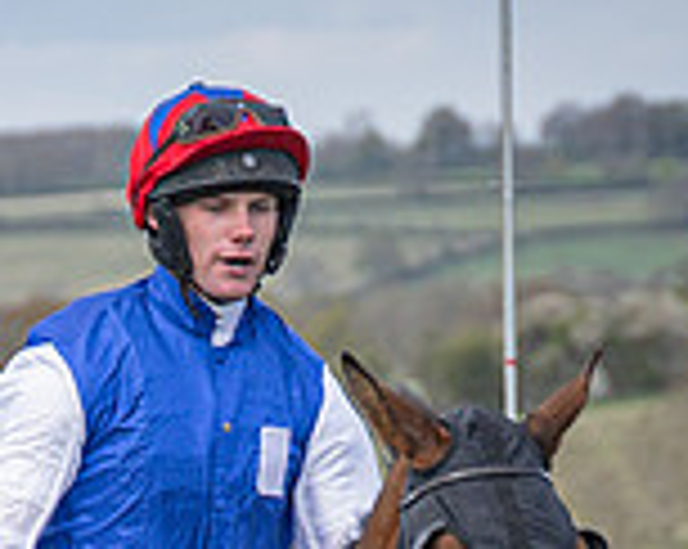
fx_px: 14703
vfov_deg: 2.1
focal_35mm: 723
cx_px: 178
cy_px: 947
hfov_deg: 2.7
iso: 100
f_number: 2.8
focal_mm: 70
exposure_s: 1/1000
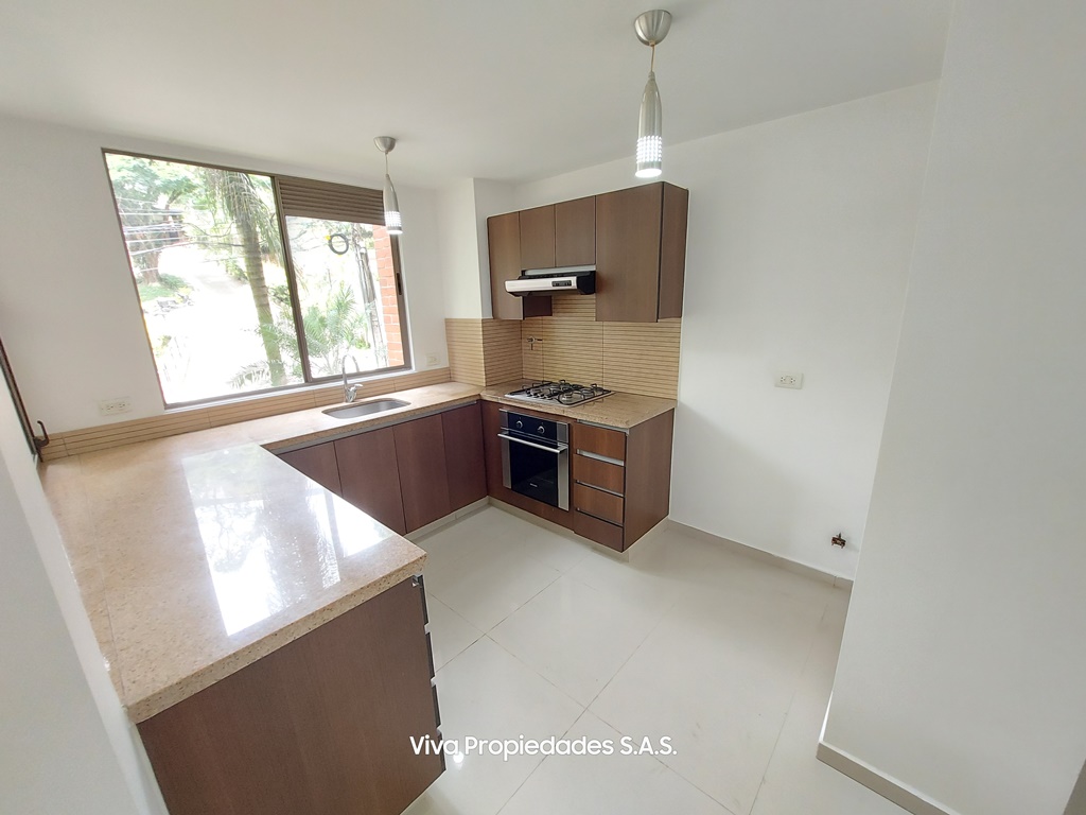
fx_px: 408
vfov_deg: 89.9
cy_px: 408
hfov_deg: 106.2
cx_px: 543
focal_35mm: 13
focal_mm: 1.74
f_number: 2.2
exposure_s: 1/60
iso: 320
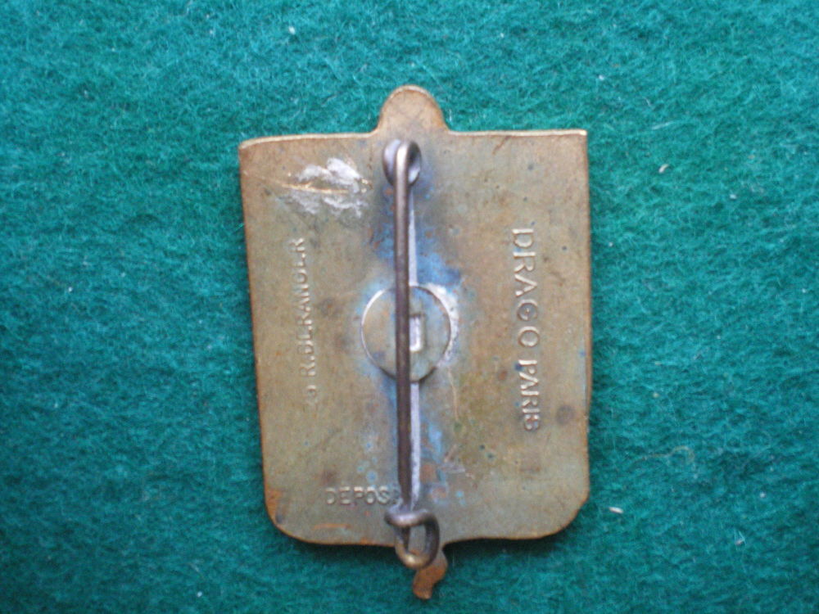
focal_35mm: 38
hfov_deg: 49.0
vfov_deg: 37.7
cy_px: 307
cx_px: 410
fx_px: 899
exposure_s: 1/10
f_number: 3.1
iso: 400
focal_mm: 6.3
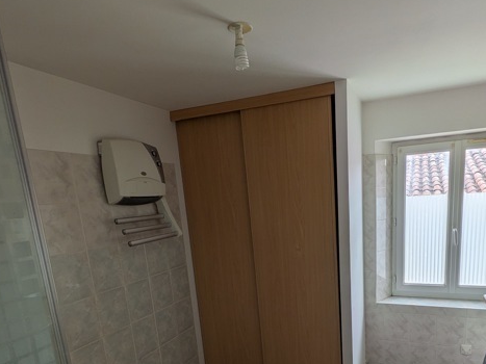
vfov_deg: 54.7
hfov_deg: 71.0
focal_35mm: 24
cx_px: 288
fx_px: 337
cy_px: 263
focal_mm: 1.85
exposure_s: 1/146
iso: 52
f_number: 2.2
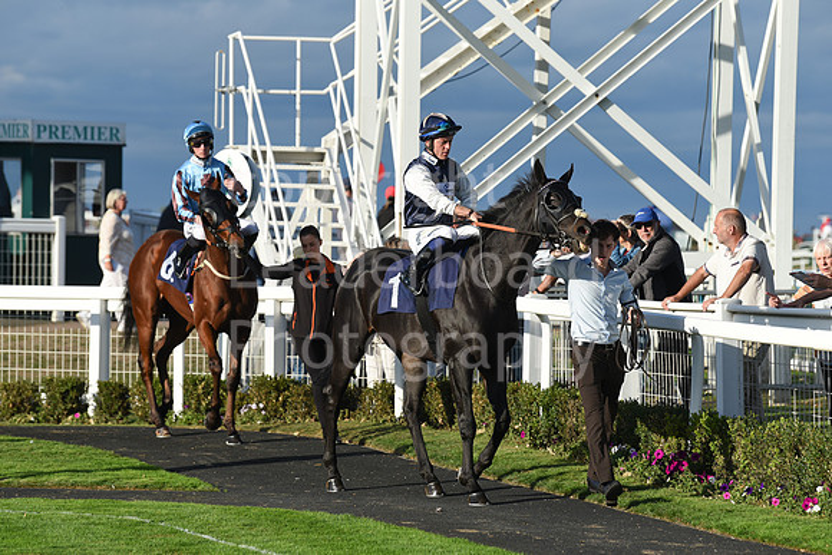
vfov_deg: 7.2
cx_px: 416
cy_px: 278
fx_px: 4392
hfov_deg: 10.8
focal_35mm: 190
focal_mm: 190
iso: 400
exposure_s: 1/2500
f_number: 5
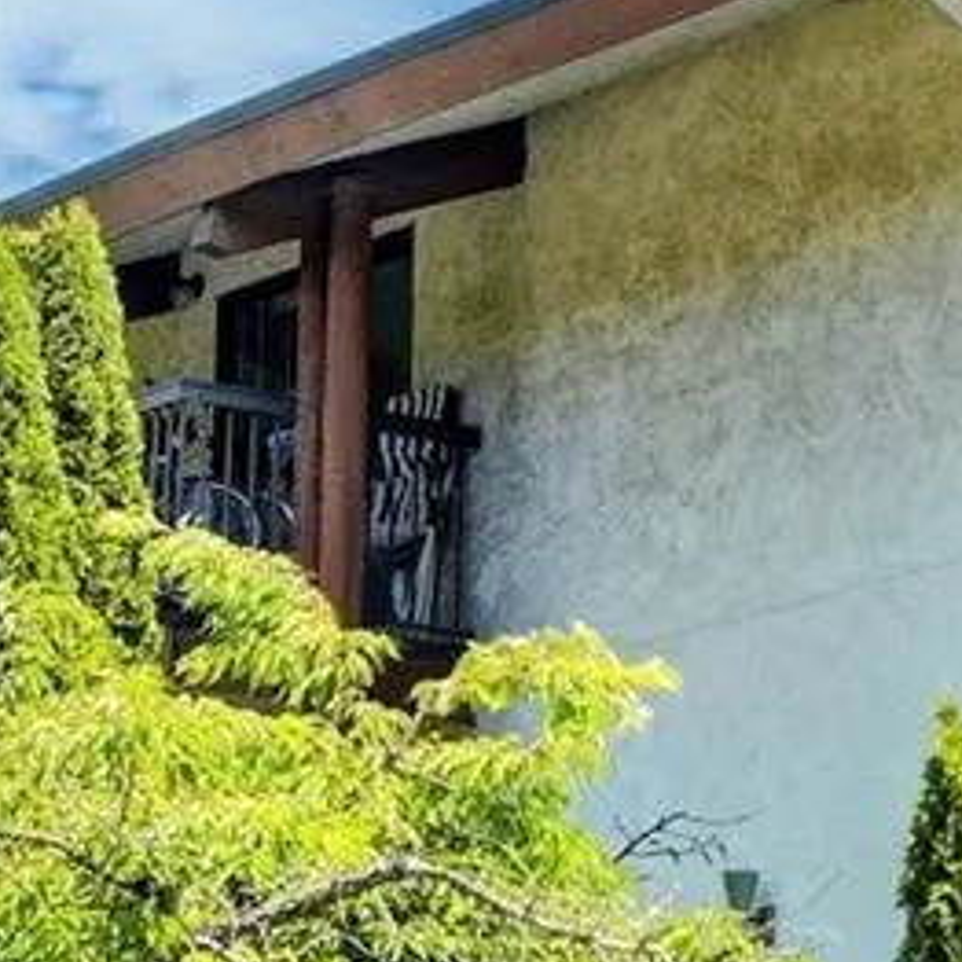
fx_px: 6351
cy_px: 936
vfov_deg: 8.6
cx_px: 1447
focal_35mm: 202
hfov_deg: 8.5
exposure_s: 1/50
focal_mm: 26
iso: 100
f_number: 7.1
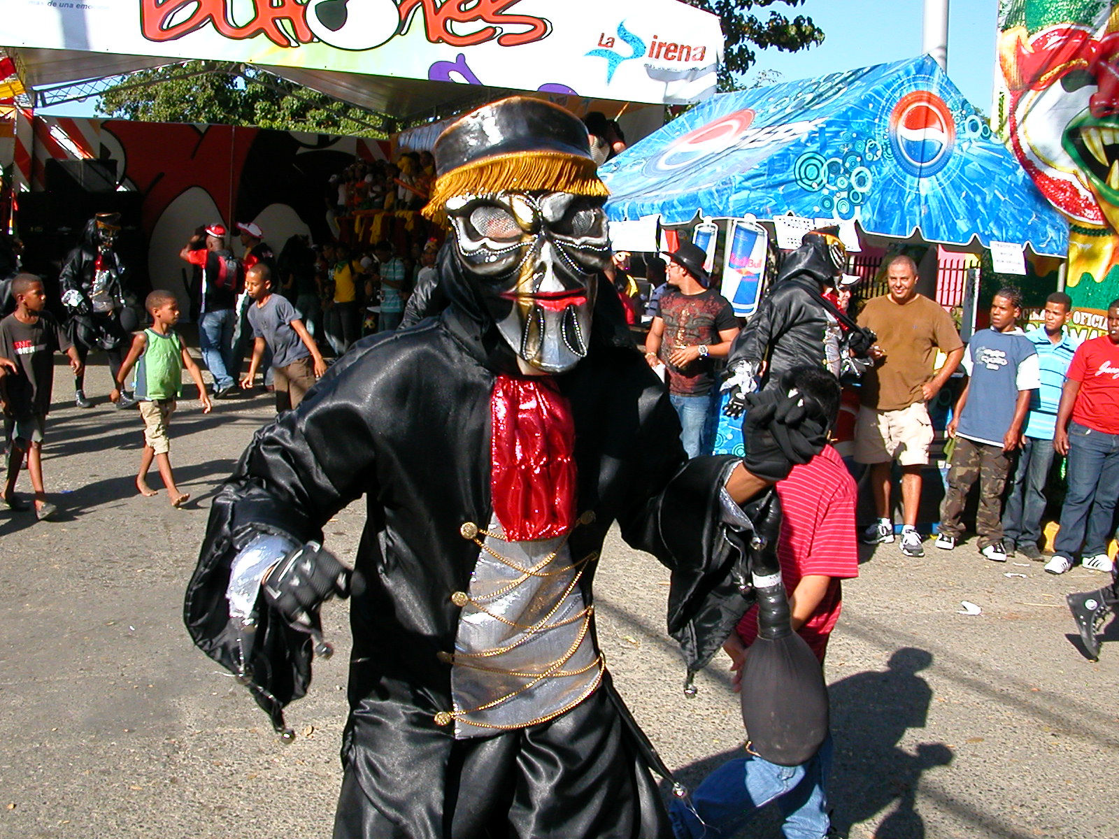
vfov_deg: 38.7
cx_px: 560
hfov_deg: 50.1
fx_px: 1196
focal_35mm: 37
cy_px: 420
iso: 100
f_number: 4.5
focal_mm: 5.6
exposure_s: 1/353
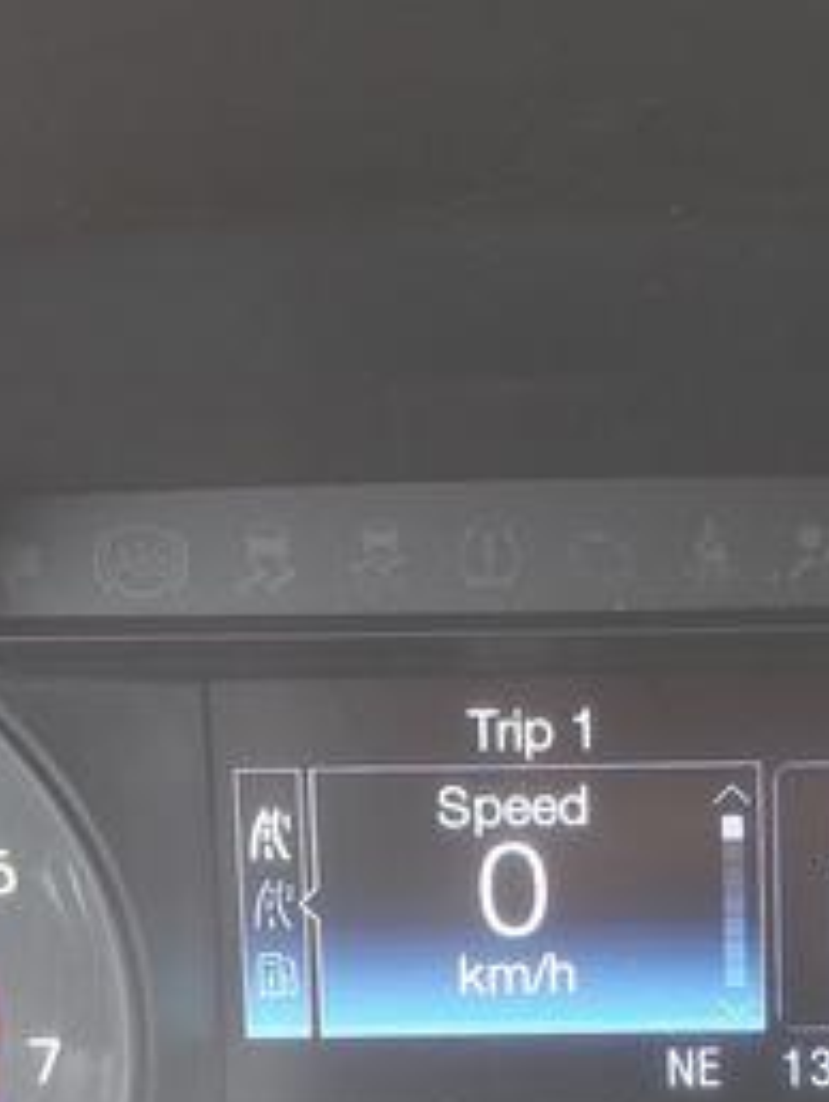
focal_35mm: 93
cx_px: 739
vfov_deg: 20.8
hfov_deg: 15.7
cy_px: 918
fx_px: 2965
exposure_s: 1/60
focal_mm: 4.69
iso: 320
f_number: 1.8
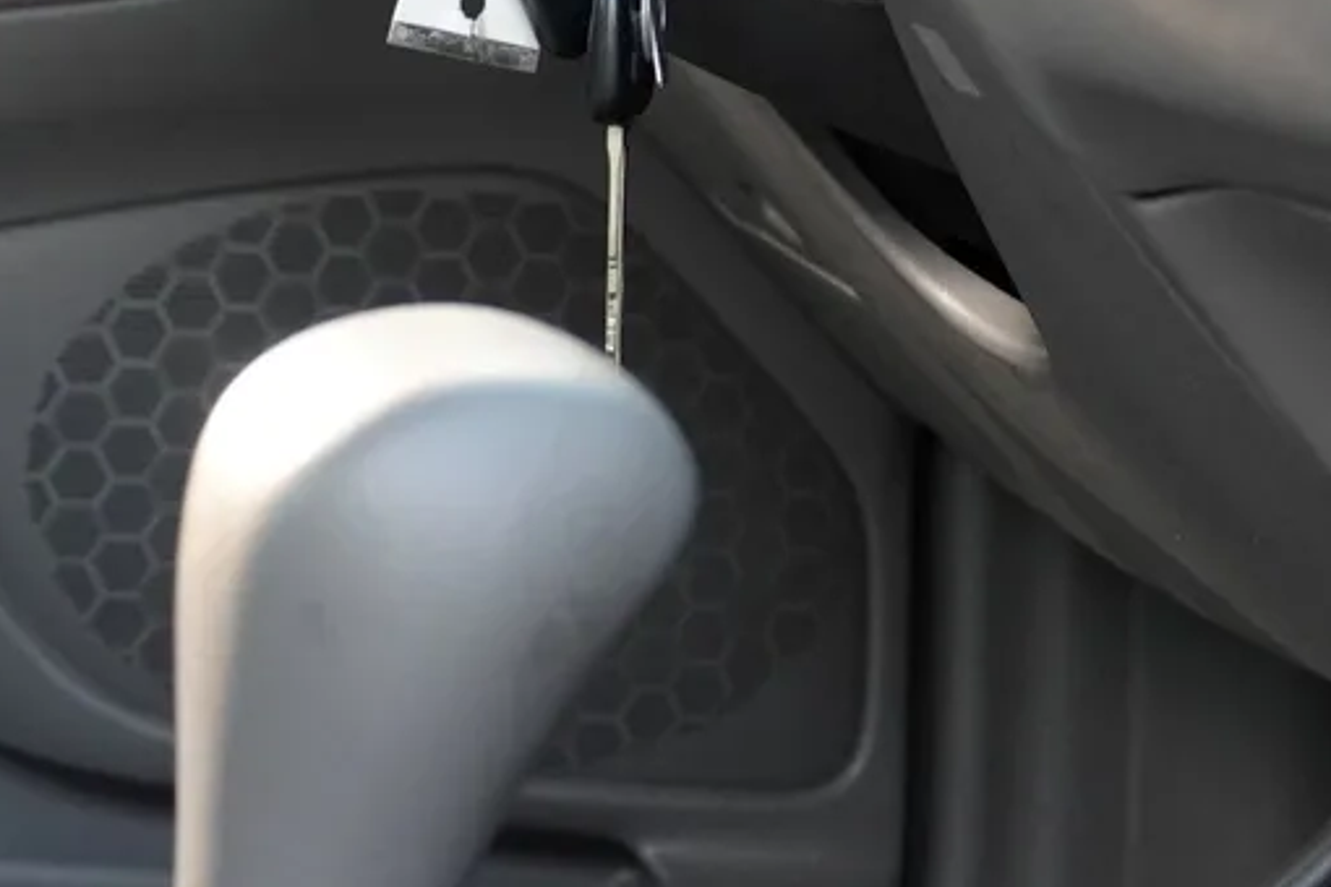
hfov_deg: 12.6
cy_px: 869
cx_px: 111
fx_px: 5989
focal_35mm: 162
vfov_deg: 8.4
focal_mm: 24.79
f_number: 3.5
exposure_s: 1/80
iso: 500
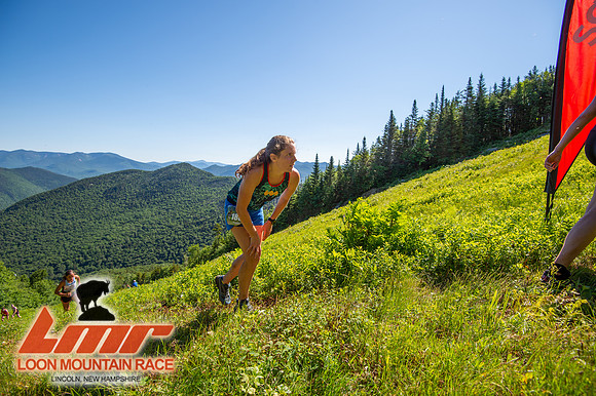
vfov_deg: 73.7
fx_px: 265
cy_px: 198
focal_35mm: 16
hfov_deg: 96.8
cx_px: 298
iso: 100
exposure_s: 1/500
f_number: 5
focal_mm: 16
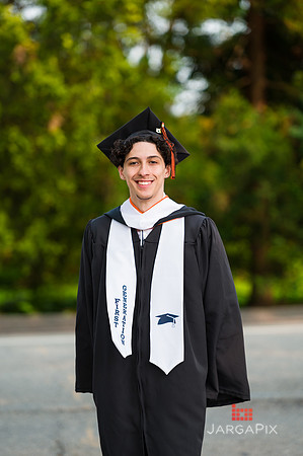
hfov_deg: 8.8
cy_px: 228
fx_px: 1961
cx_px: 152
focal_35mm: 155
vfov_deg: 13.3
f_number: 3.2
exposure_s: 1/640
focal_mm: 155
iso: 200
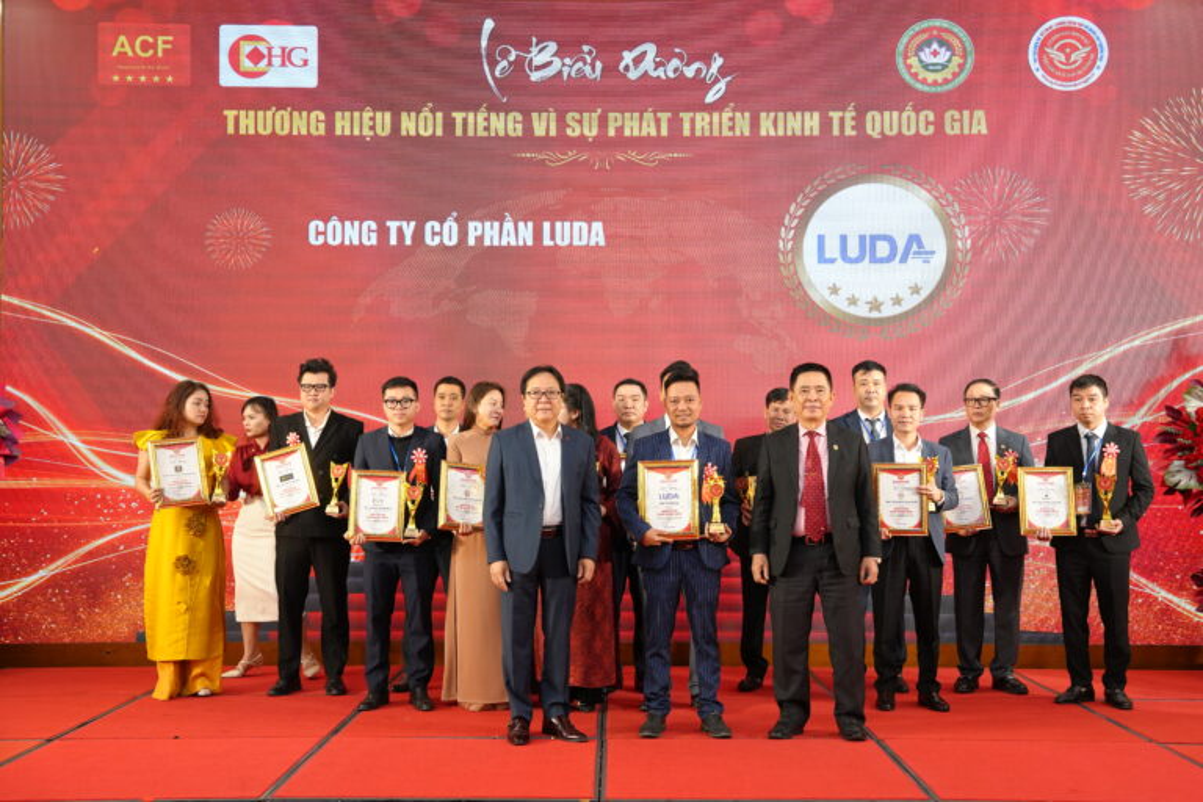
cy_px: 401
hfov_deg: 44.5
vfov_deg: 30.5
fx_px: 1470
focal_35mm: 44
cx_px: 602
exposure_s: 1/160
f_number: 5
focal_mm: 44
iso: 1600
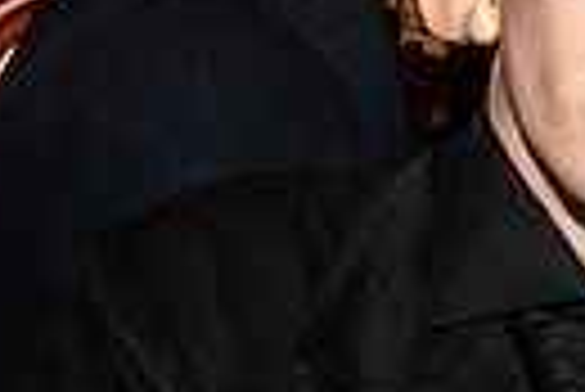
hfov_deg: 15.4
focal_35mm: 112
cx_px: 1094
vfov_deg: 12.1
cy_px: 392
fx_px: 1822
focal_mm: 14
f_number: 3.5
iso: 2000
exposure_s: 1/60
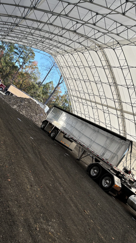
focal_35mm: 29
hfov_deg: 40.0
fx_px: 186
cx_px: 53
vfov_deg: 66.1
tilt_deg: -0.6
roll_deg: -34.4
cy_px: 119
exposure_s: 1/1068
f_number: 1.6
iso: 50
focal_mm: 5.96
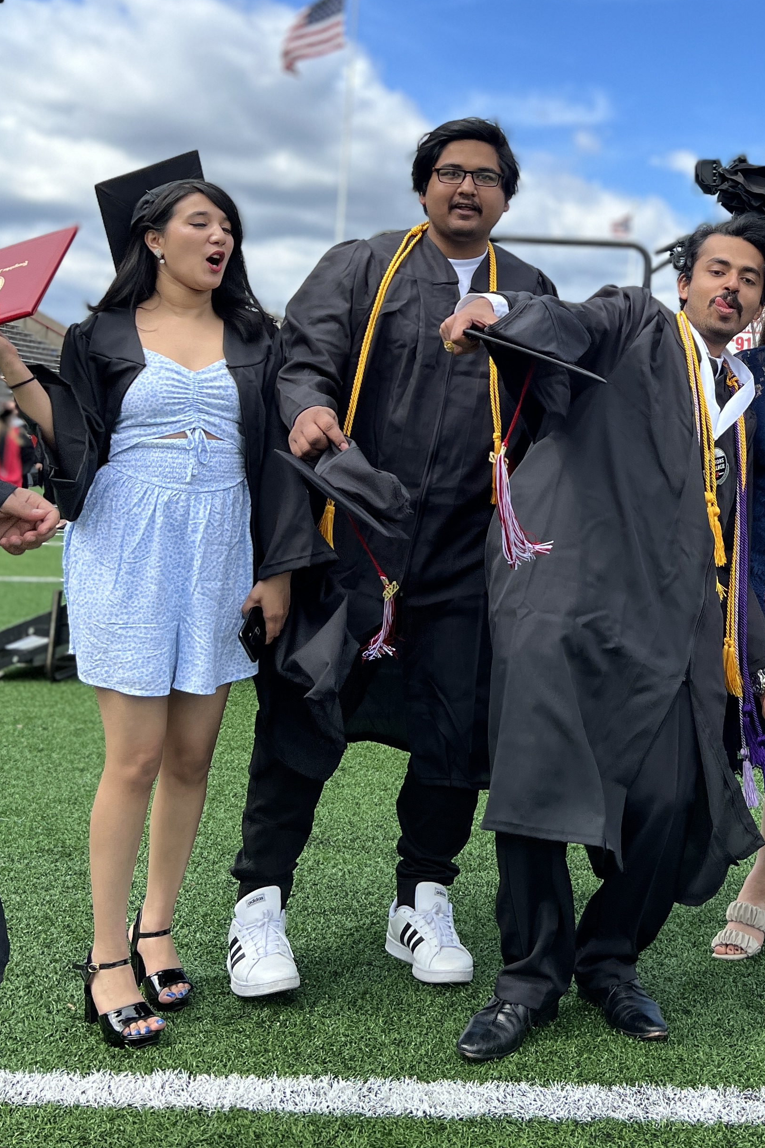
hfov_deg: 29.2
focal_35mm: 45
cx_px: 616
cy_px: 300
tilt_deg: +6.3
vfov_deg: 42.4
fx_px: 1434
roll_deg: -2.6
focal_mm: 5.7
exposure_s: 1/3704
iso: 50
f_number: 1.5
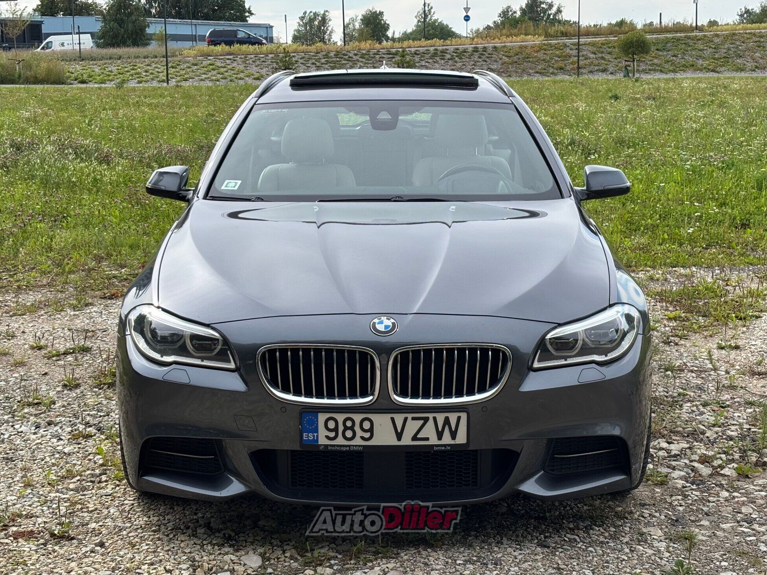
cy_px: 288
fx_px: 1152
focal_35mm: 52
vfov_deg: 28.0
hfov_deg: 36.8
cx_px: 384
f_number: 1.6
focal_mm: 5.96
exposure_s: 1/1263
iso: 40
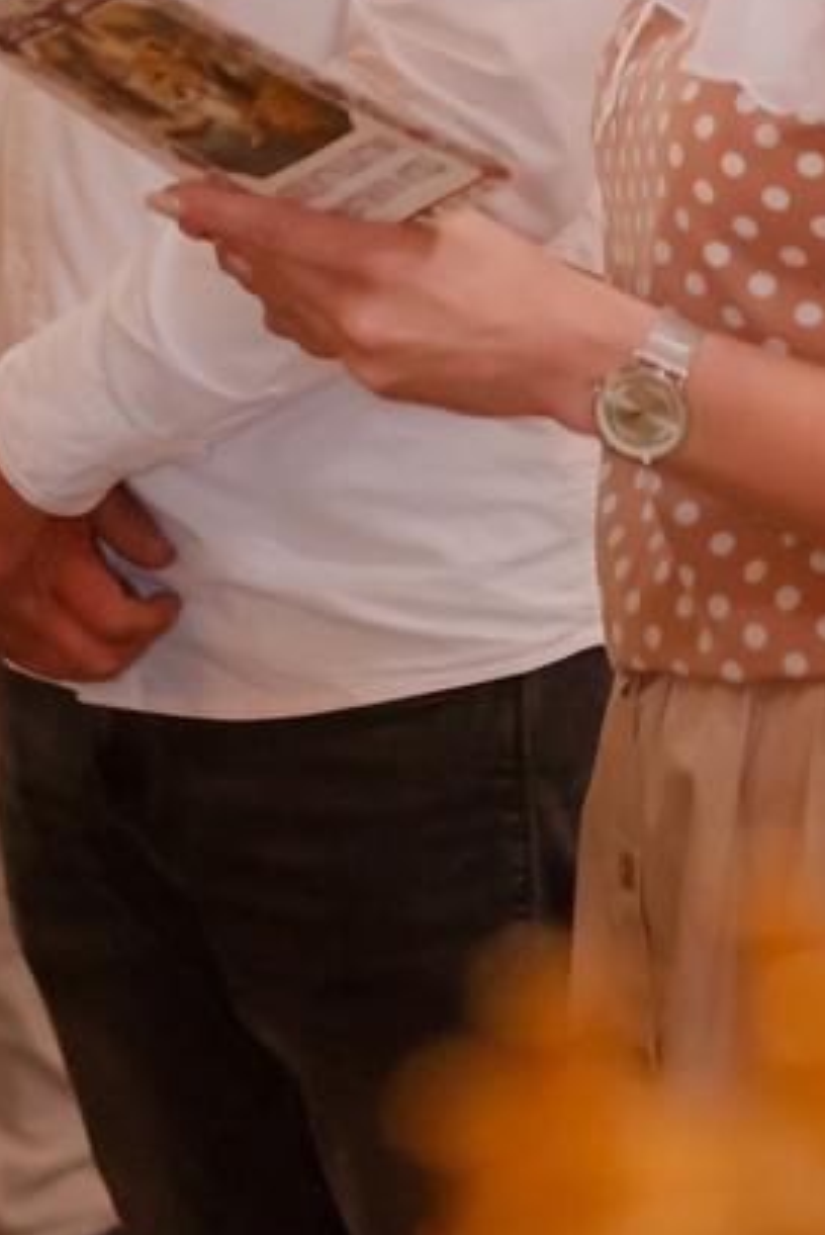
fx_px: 6314
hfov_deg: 7.5
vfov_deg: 10.7
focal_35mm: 184
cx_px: 701
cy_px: -686
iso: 2000
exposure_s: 1/100
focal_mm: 50
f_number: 2.2
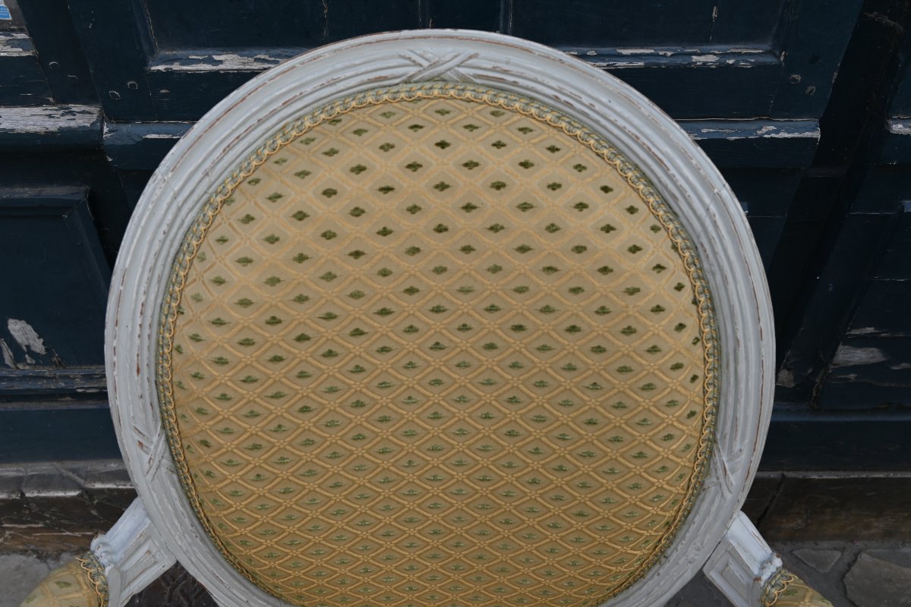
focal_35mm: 34
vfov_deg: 39.1
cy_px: 304
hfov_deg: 56.1
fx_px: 854
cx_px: 456
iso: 100
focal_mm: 22.5
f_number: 6.3
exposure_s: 1/160
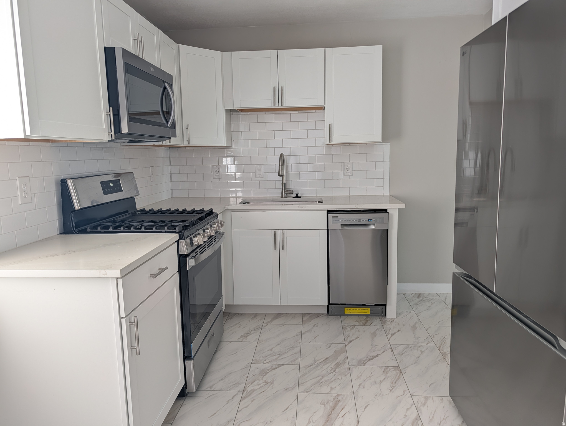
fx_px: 393
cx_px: 283
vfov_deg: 56.9
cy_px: 213
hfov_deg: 71.5
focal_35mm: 24
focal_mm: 6.9
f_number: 1.68
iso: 49
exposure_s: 1/93.5
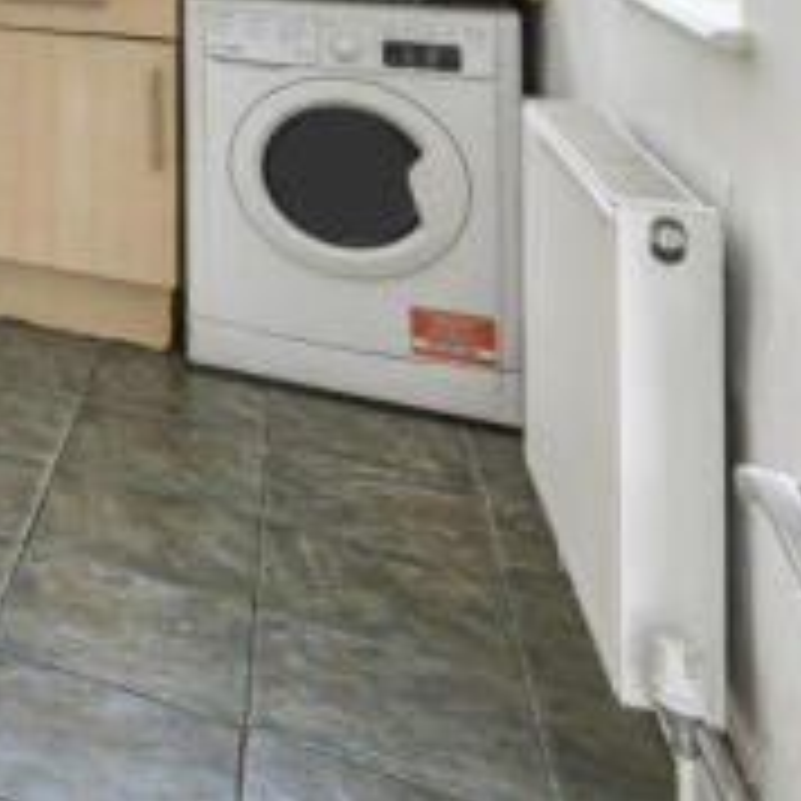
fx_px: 1309
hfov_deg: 22.4
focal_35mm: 50
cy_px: -178
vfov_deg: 29.1
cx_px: -596
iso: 250
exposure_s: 1/100
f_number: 8
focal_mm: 16
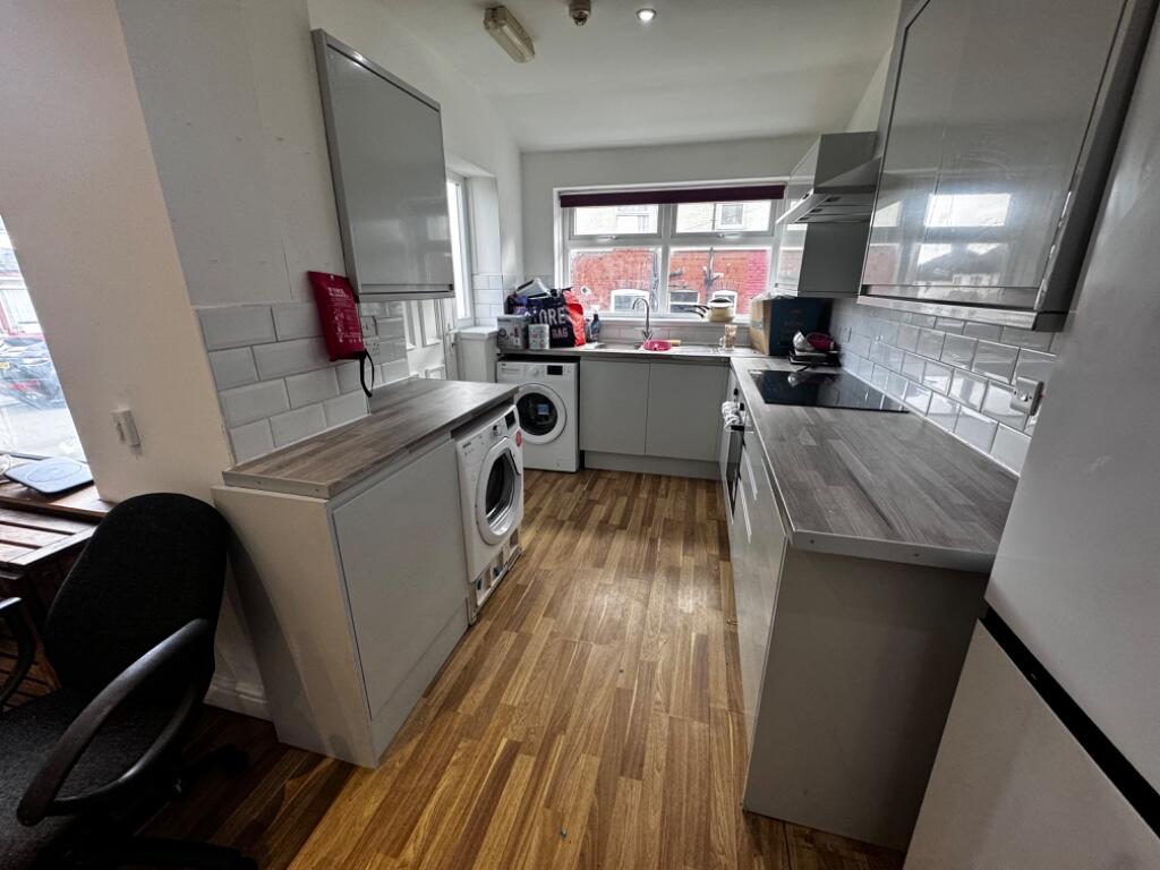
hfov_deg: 102.1
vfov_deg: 85.7
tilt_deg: -19.1
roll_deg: -0.7
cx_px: 580
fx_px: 469
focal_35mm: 14
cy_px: 435
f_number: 2.2
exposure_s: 1/100
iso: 200
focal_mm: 2.22
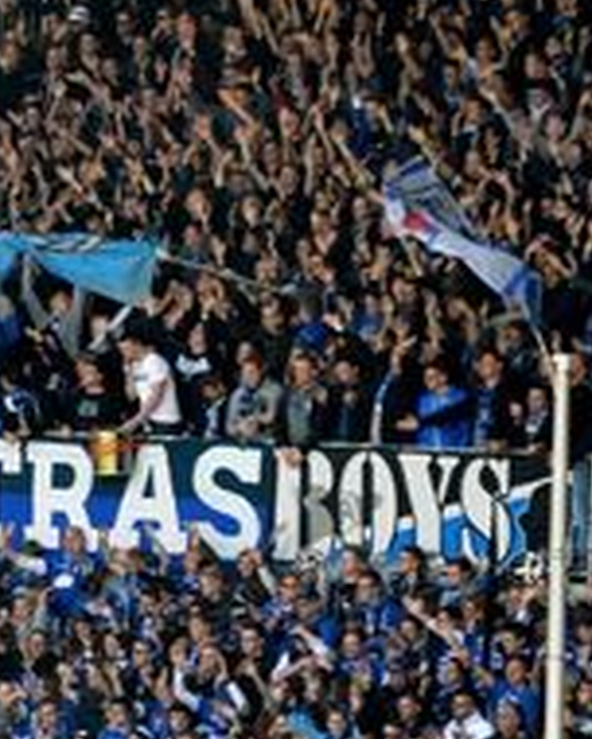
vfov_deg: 4.1
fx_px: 10359
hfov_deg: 3.3
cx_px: -187
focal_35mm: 473
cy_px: 568
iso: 100
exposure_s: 1/160
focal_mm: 112
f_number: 2.8
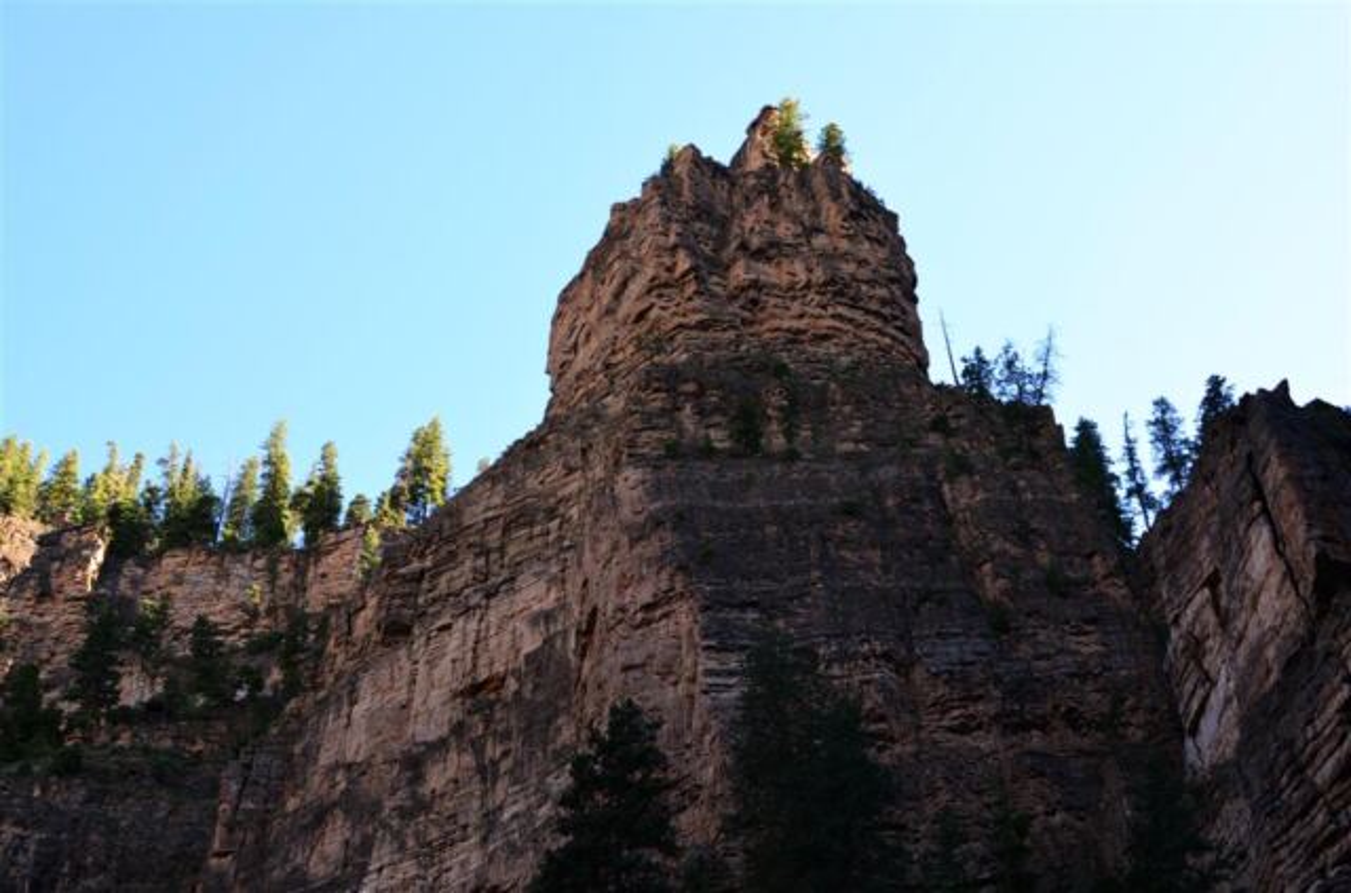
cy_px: 446
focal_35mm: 52
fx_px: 1965
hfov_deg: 37.9
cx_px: 676
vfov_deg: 25.6
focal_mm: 35
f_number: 4.5
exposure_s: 1/80
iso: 100
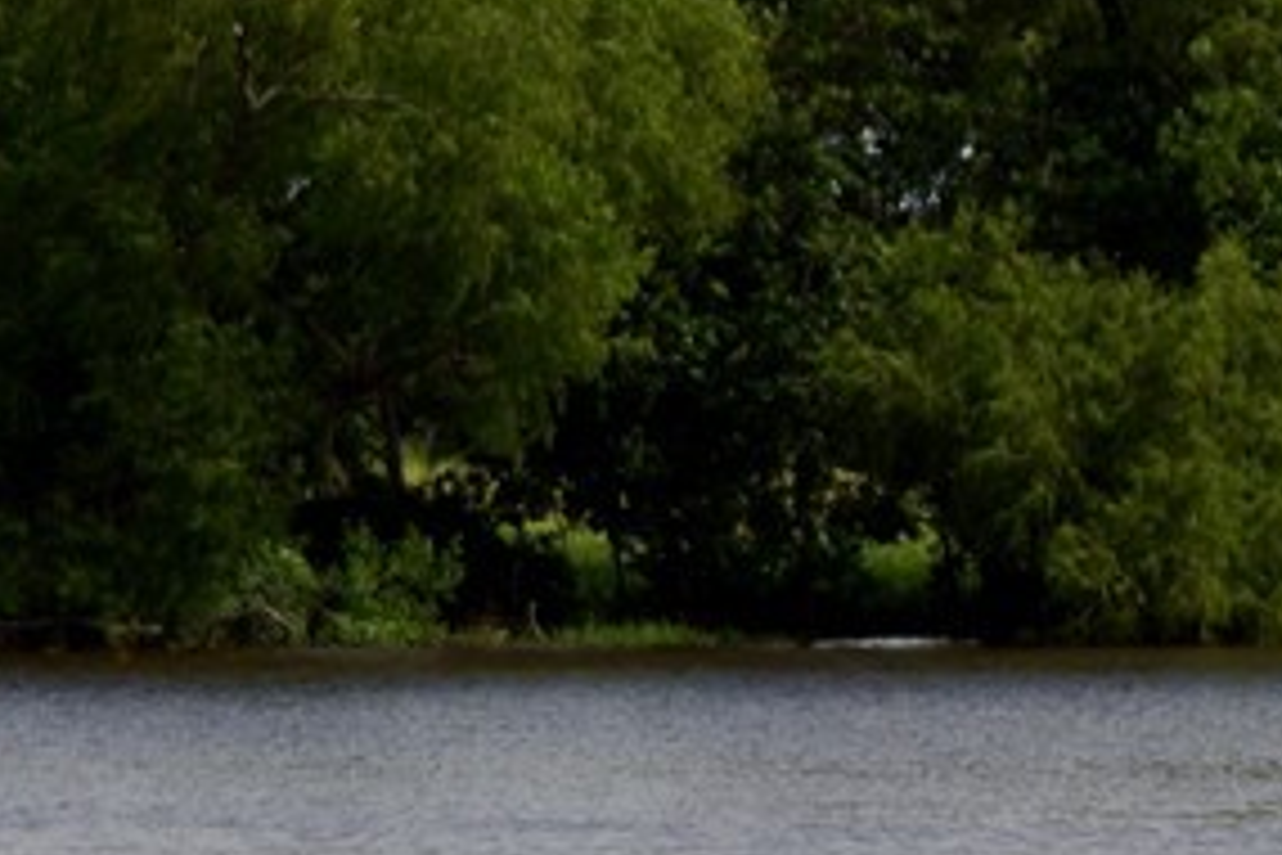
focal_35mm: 514
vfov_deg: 2.7
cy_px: 513
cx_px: 2029
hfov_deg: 4.0
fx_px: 18303
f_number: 6.3
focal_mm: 90
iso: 100
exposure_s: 1/800
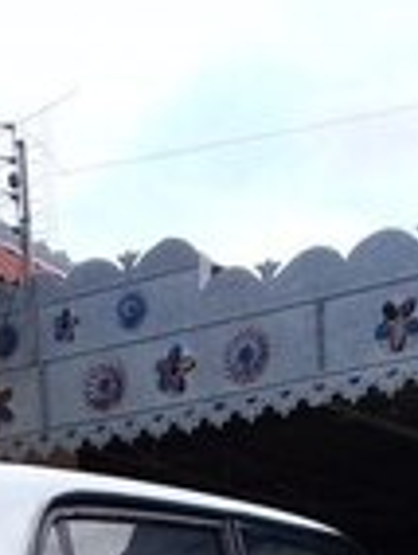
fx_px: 1734
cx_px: 51
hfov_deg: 13.6
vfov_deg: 16.4
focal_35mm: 108
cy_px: 856
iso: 50
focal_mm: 3.3
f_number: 2.2
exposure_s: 1/106
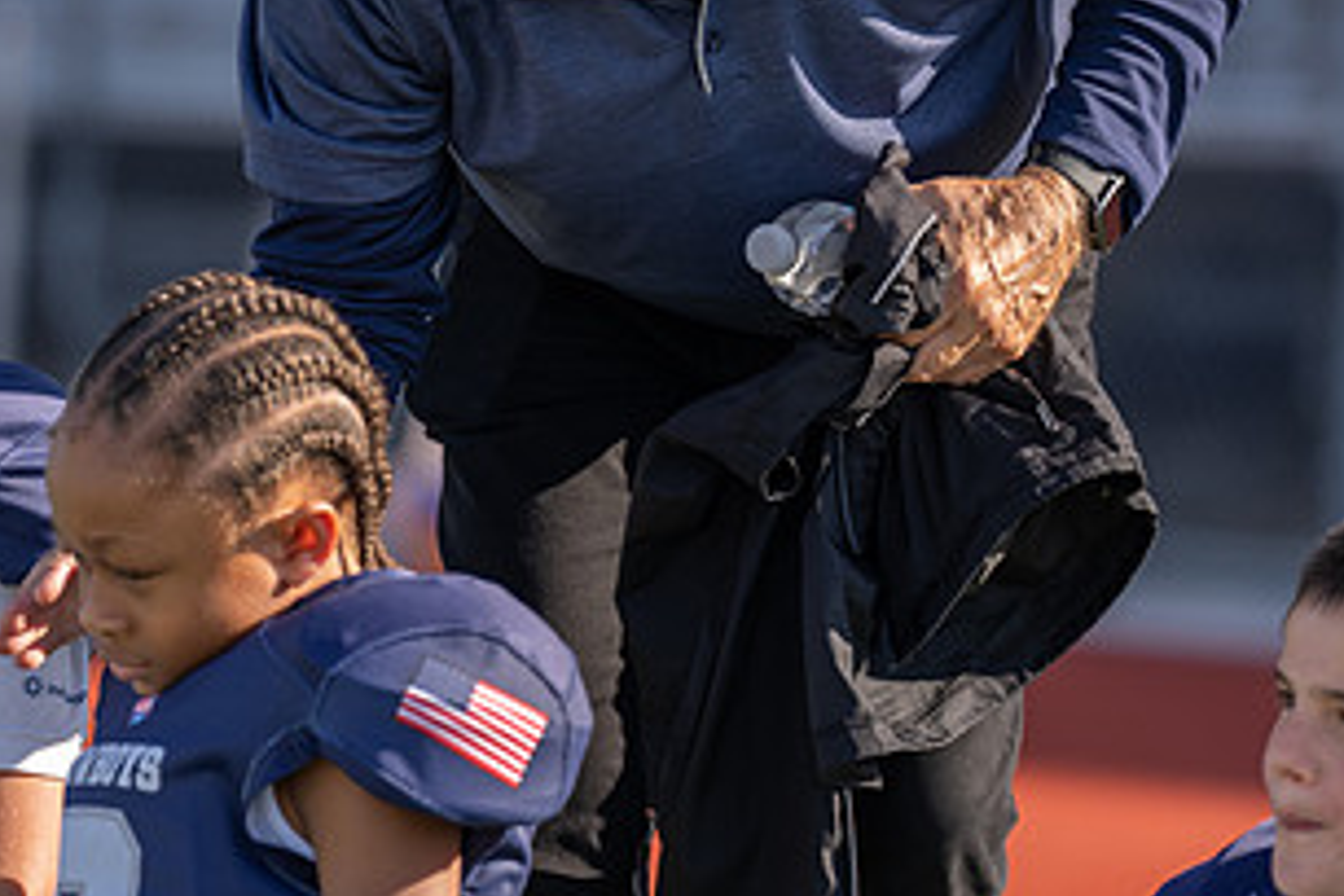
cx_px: 733
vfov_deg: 4.6
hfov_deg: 6.8
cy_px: 204
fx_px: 11236
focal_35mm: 301
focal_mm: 159
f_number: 2.8
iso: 100
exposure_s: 1/800
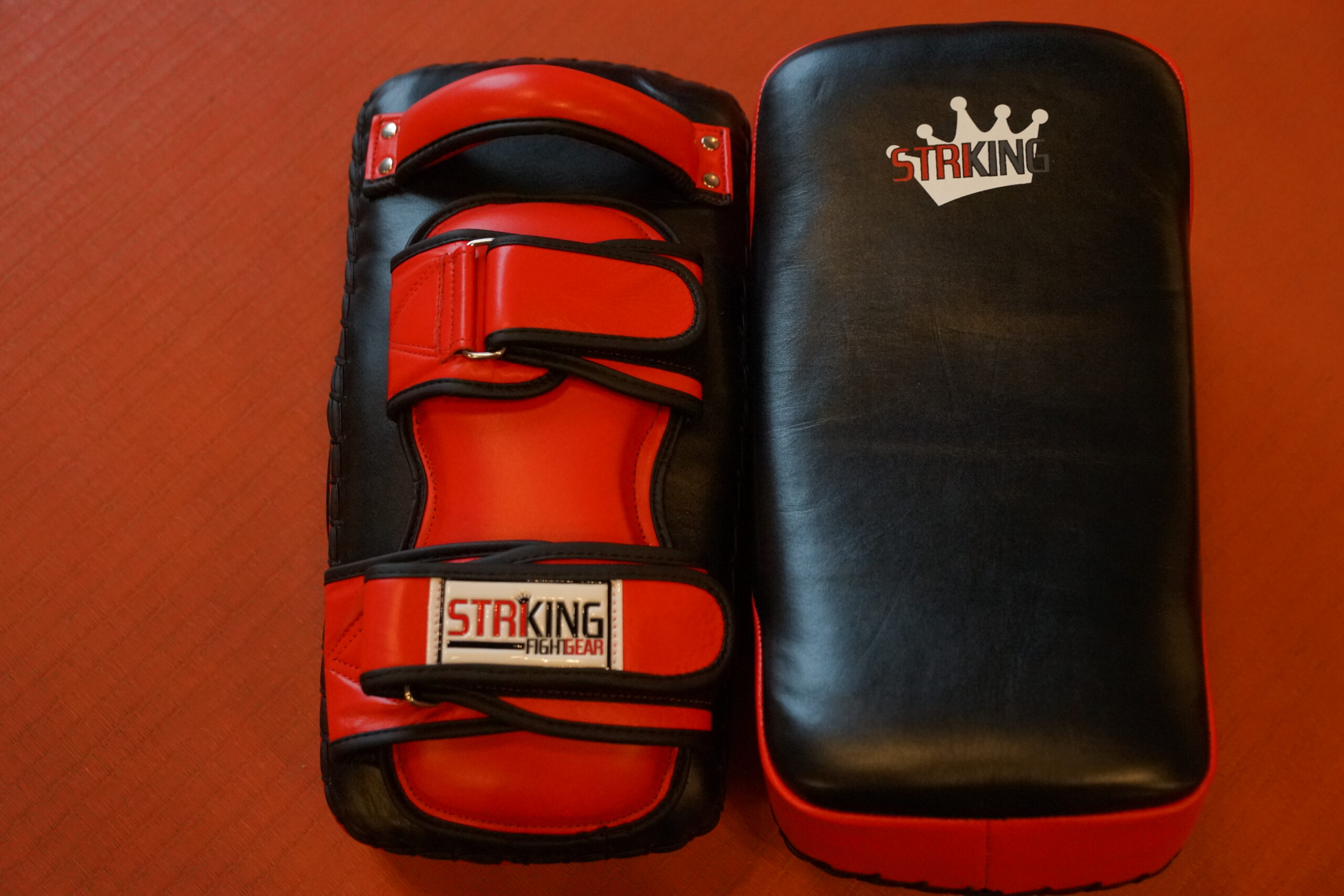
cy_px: 448
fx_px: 1867
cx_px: 672
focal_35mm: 50
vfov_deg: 27.0
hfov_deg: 39.6
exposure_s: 1/160
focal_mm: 50
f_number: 4
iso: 4000
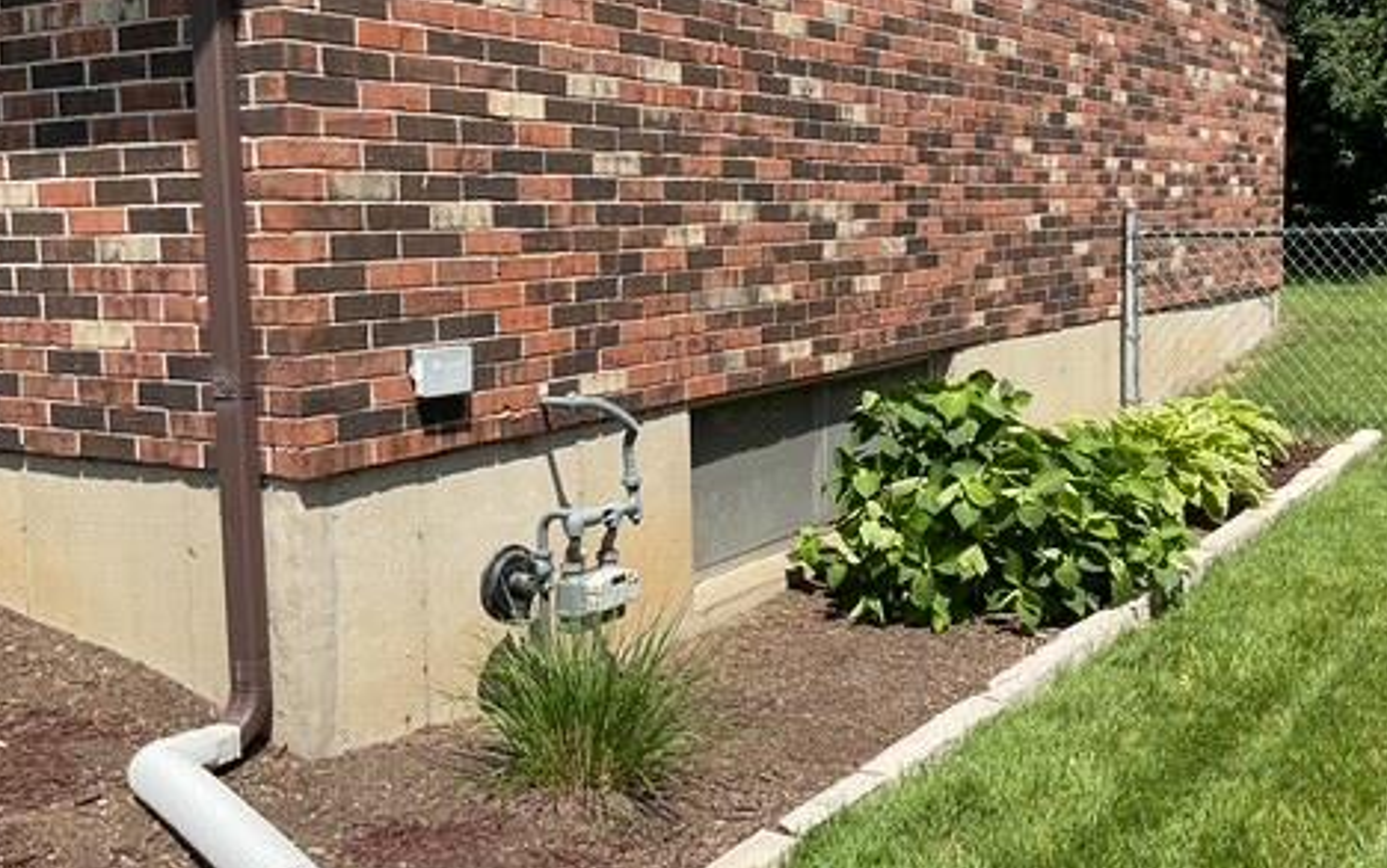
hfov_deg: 47.1
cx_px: 785
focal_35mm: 42
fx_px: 1588
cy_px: 350
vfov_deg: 30.5
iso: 16
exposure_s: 1/1412
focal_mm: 3
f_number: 1.8
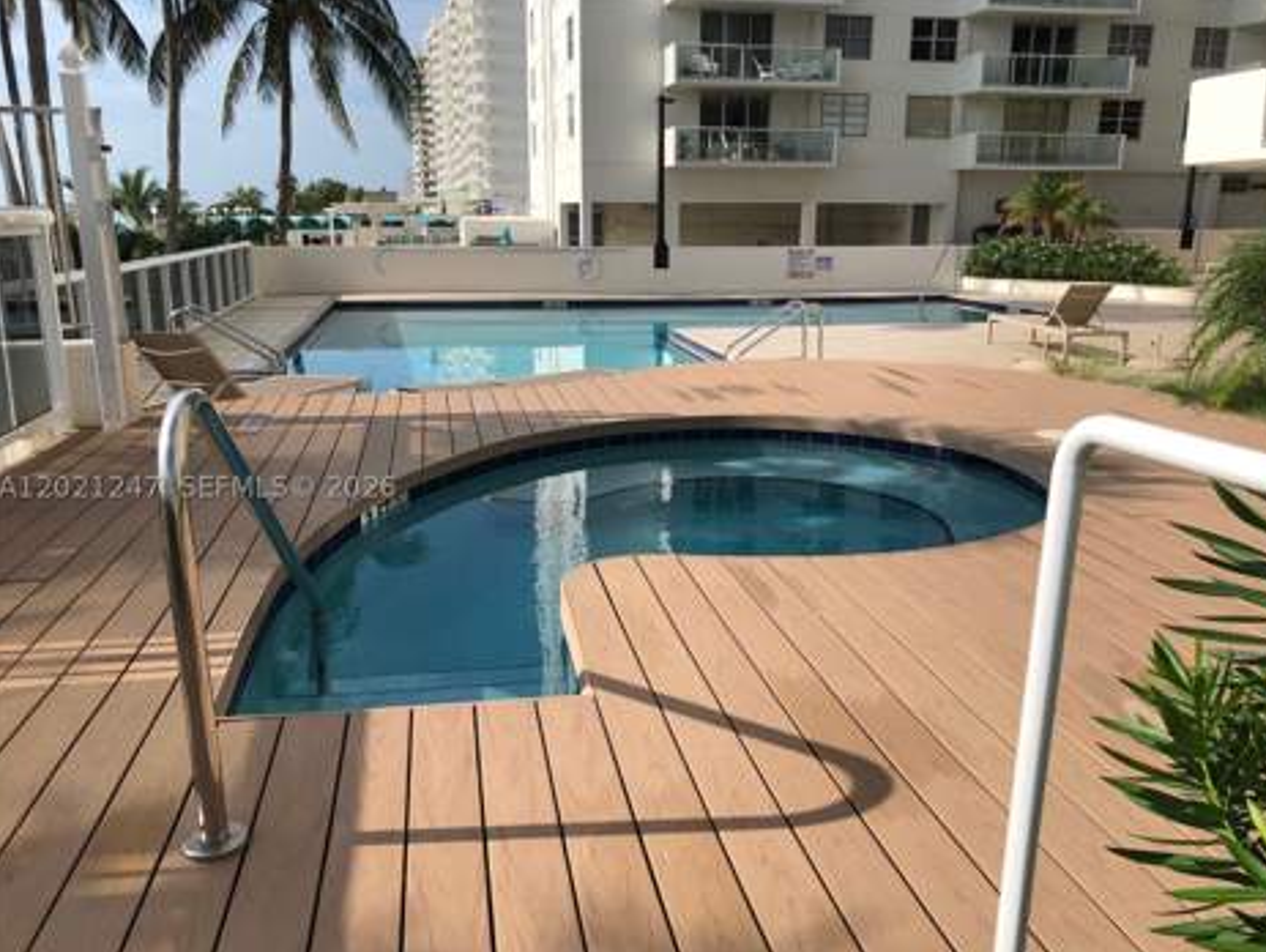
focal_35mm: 29
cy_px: 487
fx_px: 1061
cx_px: 648
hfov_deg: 61.6
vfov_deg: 48.3
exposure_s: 1/2088
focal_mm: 4
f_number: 1.8
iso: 20
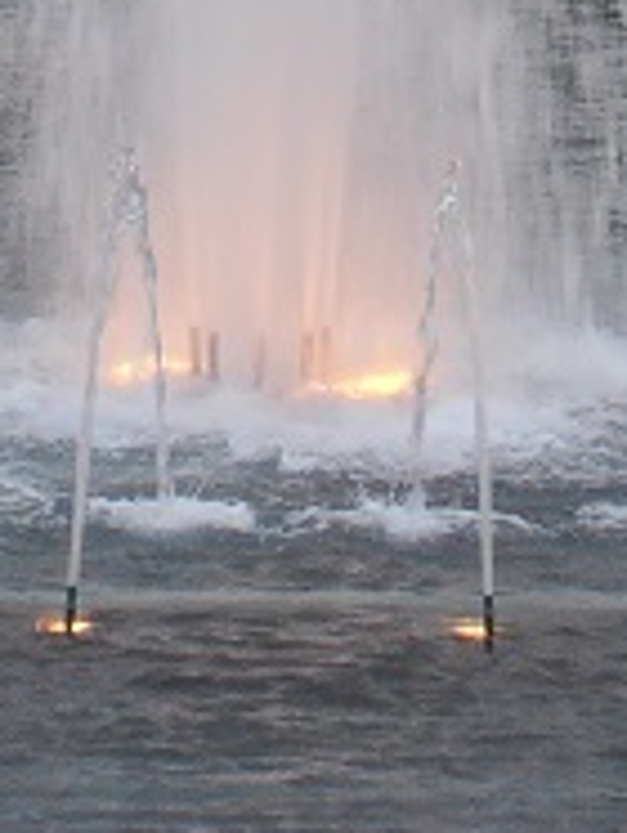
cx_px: 228
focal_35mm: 245
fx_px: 5903
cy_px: -533
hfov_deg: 6.1
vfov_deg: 7.9
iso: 125
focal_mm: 10.04
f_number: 4.5
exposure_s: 1/50
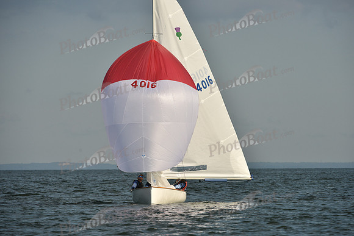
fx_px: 3246
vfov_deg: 4.2
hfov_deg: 6.2
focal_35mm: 330
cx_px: 177
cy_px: 118
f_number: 8
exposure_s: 1/1600
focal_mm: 330
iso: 250
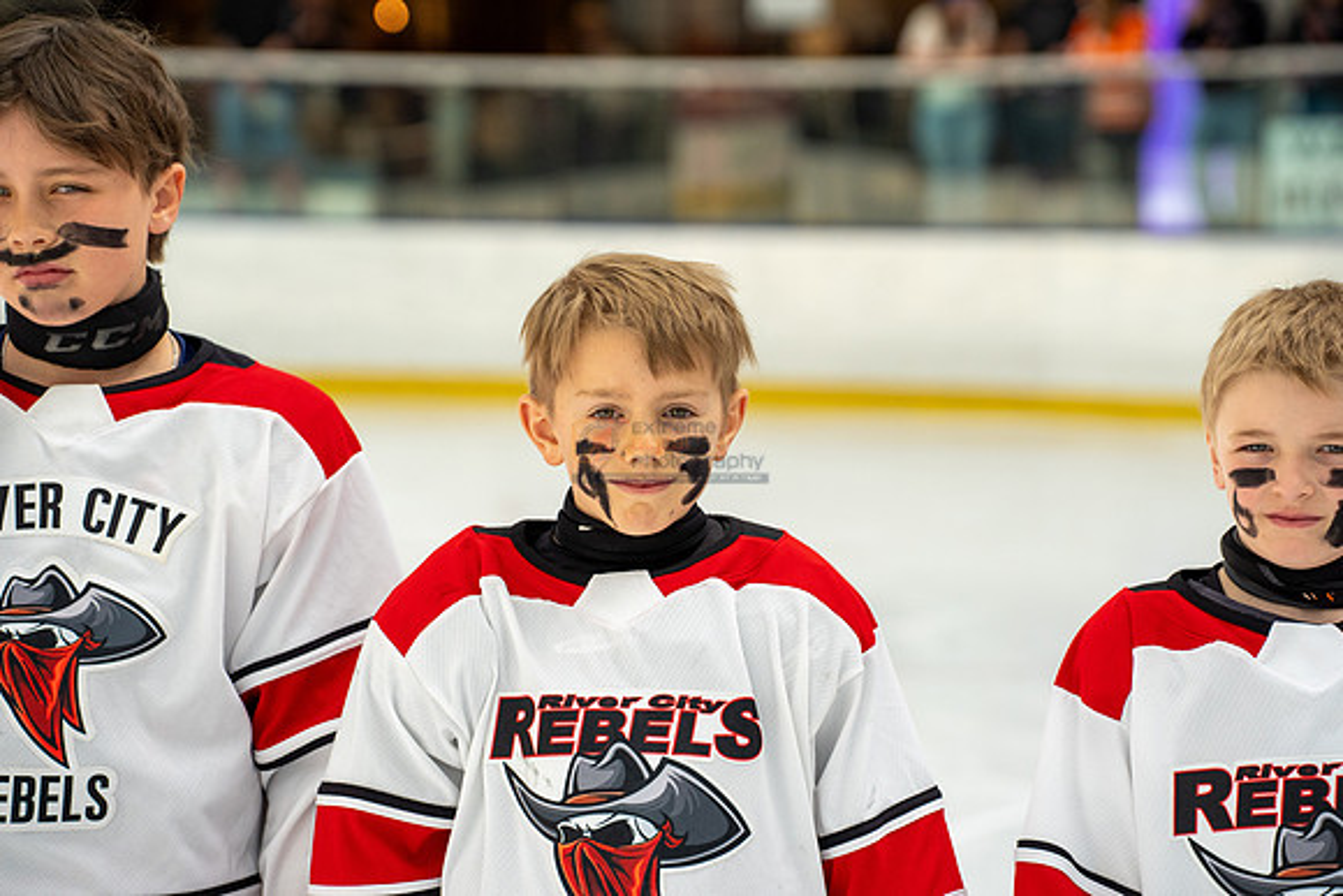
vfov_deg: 12.5
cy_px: 448
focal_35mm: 110
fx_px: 4104
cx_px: 672
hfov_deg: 18.6
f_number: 4
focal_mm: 110
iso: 1250
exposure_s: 1/1600
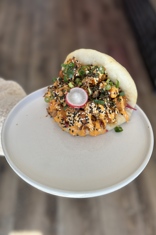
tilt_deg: -41.1
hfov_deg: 27.0
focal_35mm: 50
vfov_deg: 39.6
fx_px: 325
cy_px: 118
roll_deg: -4.7
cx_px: 78
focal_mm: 6.86
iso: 80
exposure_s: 1/172
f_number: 1.78
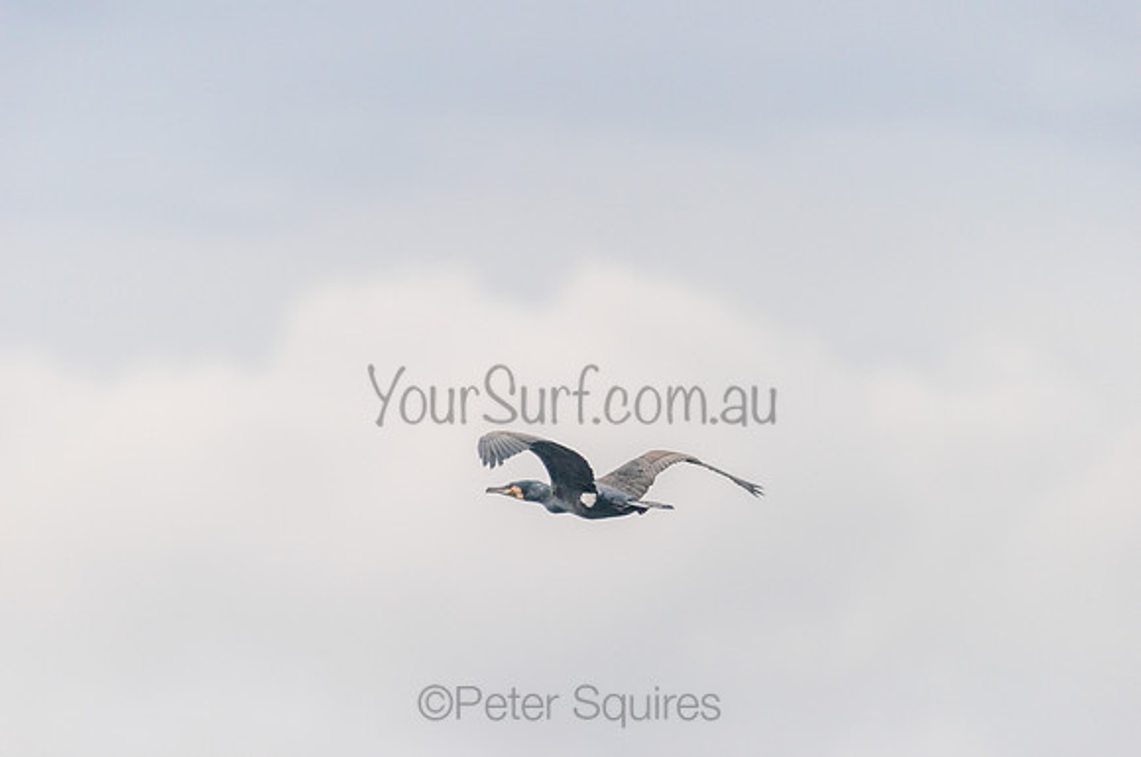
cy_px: 378
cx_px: 570
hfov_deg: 4.1
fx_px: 15849
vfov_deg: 2.7
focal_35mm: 501
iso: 1250
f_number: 5.6
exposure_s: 1/1600
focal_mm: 500
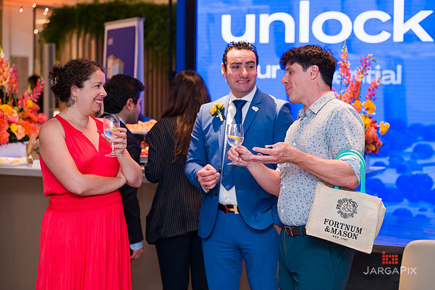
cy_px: 138
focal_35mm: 81
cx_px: 228
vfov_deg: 16.9
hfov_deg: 25.1
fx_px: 979
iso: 800
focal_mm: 75
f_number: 3.2
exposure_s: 1/160
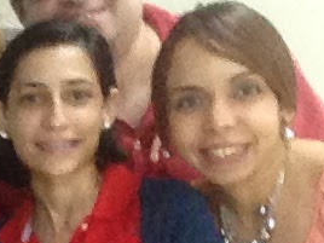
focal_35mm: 167
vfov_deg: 8.8
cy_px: 319
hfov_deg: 10.4
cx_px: -415
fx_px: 1563
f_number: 2.4
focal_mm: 2.18
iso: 200
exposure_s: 1/24
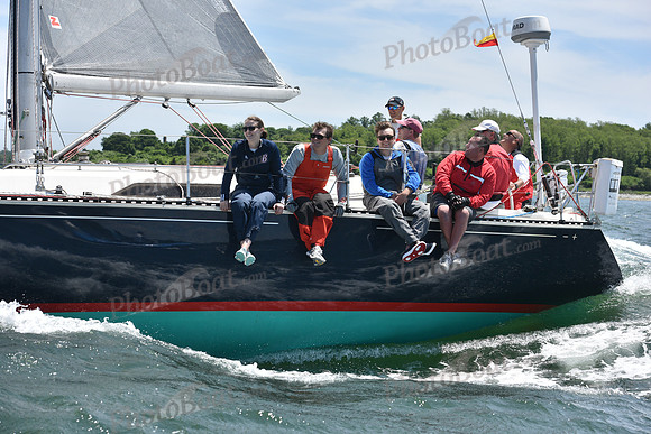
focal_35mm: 70
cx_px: 326
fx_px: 1266
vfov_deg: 19.5
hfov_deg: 28.8
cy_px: 217
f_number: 5.6
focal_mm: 70
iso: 250
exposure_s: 1/1250
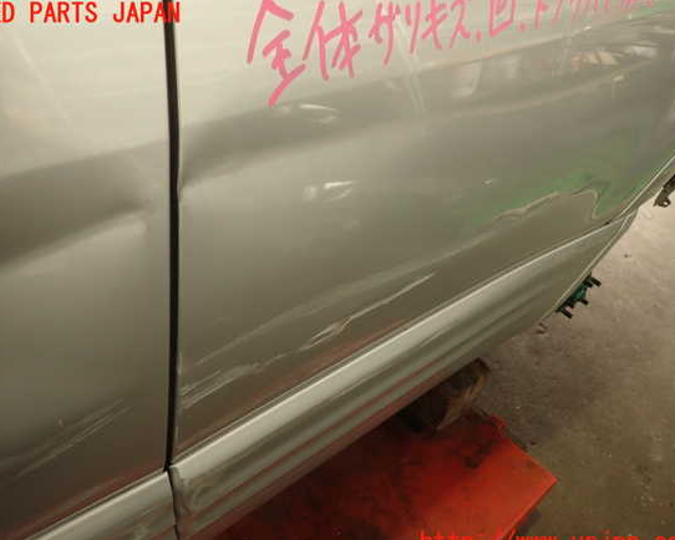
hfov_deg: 64.0
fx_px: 540
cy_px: 279
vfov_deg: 53.2
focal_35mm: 27
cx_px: 328
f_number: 2
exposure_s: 1/60
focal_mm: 4.5
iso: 160
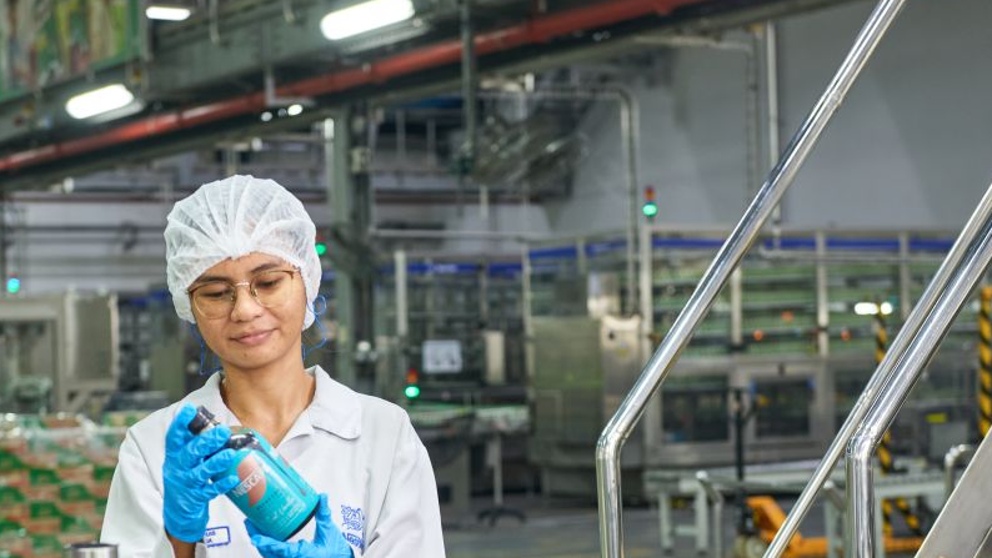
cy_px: 505
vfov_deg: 13.3
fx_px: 2368
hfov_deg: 23.6
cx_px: 376
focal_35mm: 90
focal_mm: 55
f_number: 4
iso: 640
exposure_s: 1/40
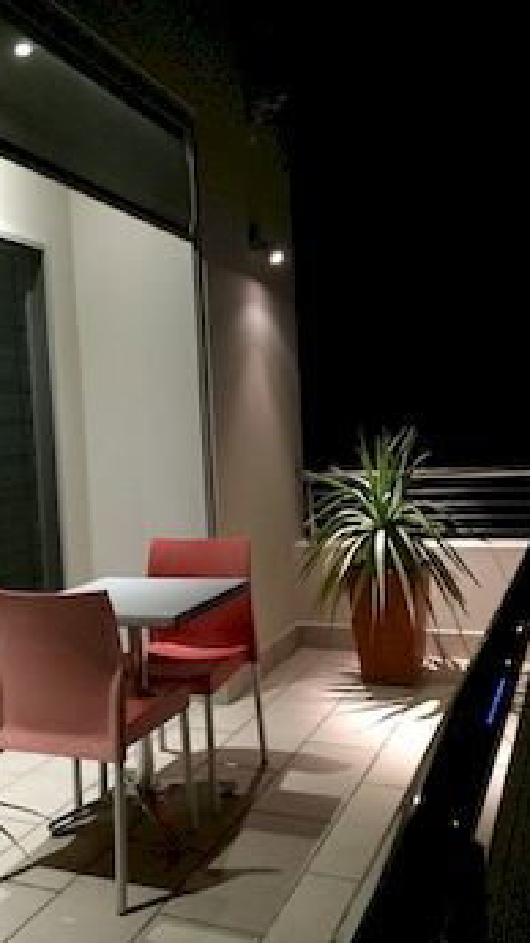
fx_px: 800
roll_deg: +2.8
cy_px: 476
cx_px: 238
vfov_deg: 61.0
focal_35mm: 32
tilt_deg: -3.1
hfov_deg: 36.6
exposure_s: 1/17
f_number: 2.2
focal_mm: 4.15
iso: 320
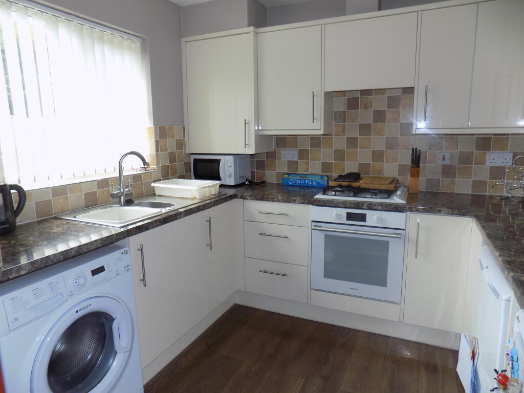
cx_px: 262
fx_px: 348
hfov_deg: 73.9
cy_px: 196
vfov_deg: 58.9
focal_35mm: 23
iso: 80
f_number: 3.1
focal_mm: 4
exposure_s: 1/40
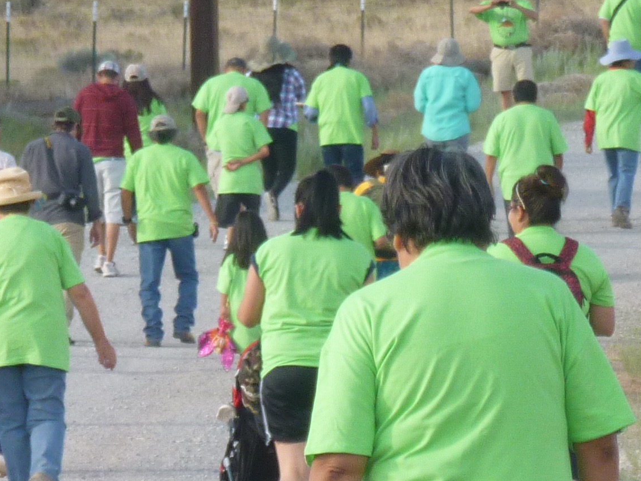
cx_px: 87
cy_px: 413
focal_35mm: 612
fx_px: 11334
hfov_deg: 3.2
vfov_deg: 2.4
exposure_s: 1/125
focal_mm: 26.9
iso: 100
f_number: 5.2
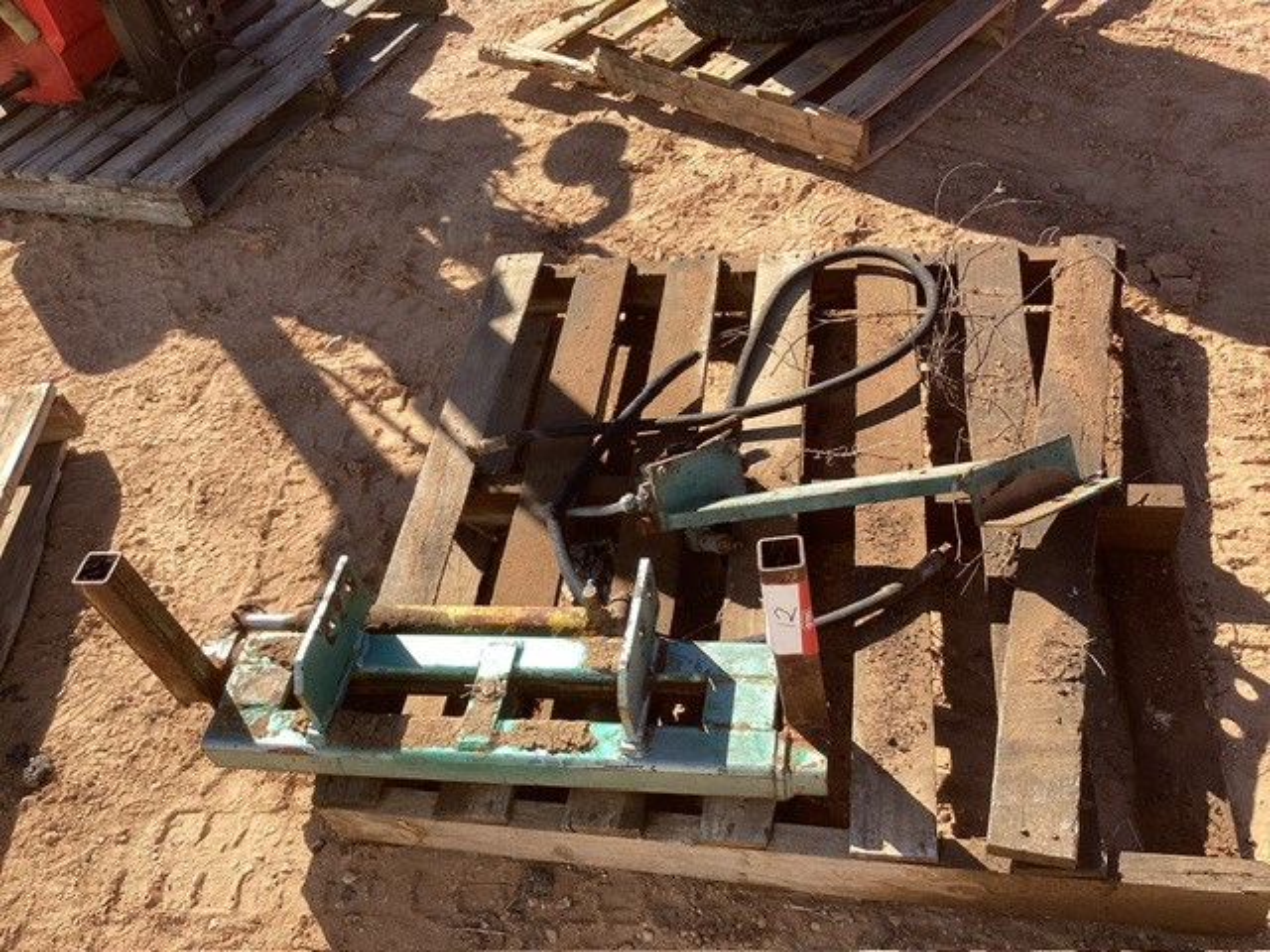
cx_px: 635
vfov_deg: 45.4
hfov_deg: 58.4
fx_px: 1137
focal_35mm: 31
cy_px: 476
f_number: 2.4
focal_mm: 3.3
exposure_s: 1/646
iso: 25
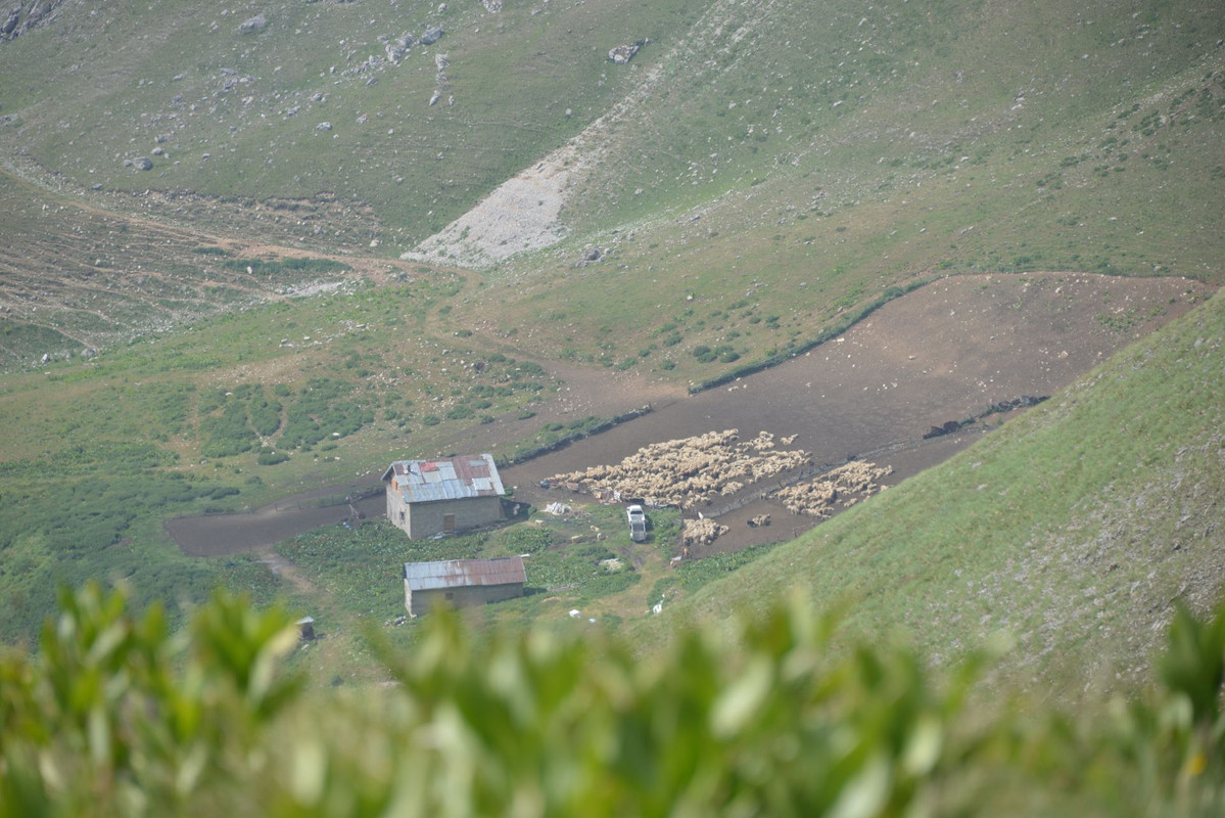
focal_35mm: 190
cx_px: 612
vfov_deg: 7.2
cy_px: 409
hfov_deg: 10.8
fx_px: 6466
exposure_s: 1/200
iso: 140
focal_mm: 190
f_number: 5.6
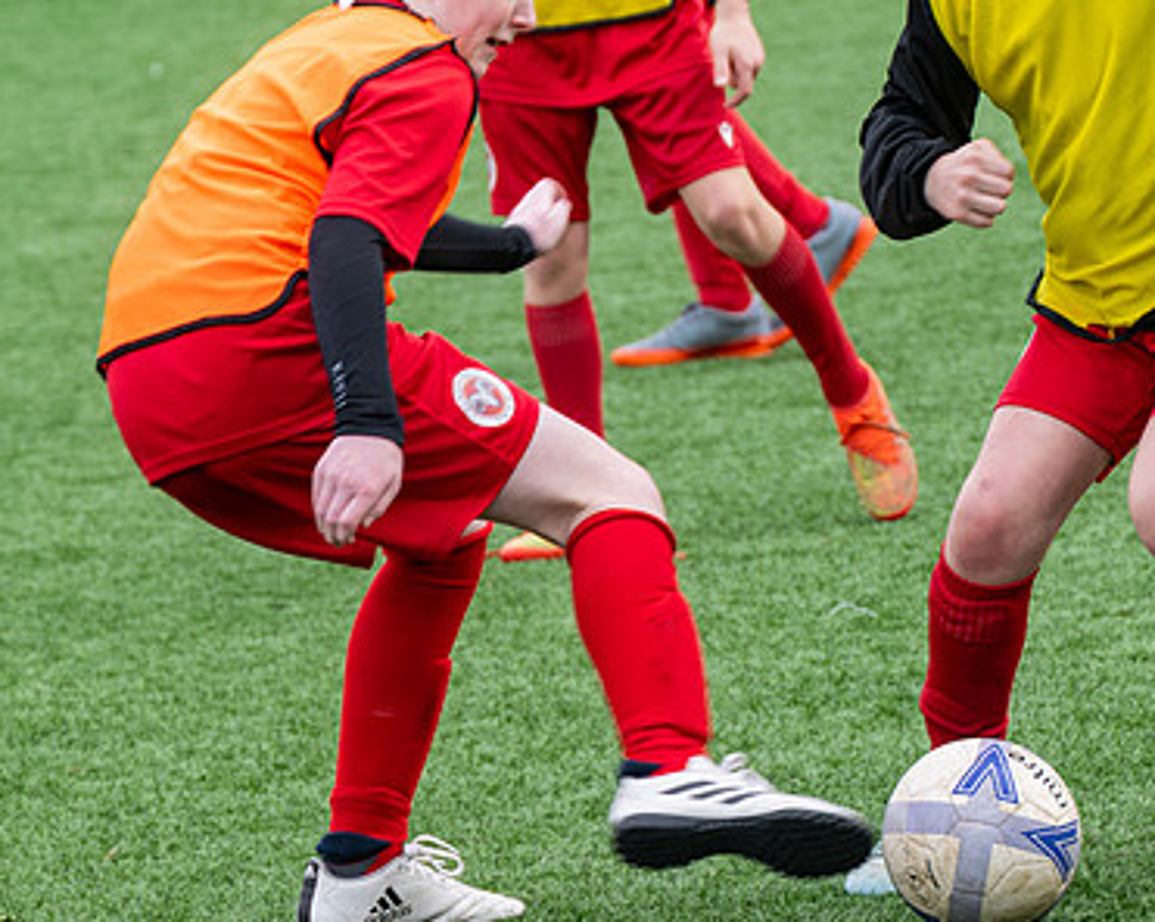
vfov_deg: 5.4
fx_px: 9766
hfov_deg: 6.8
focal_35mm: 286
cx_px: 949
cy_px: 470
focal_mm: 98
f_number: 4
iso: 200
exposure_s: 1/500
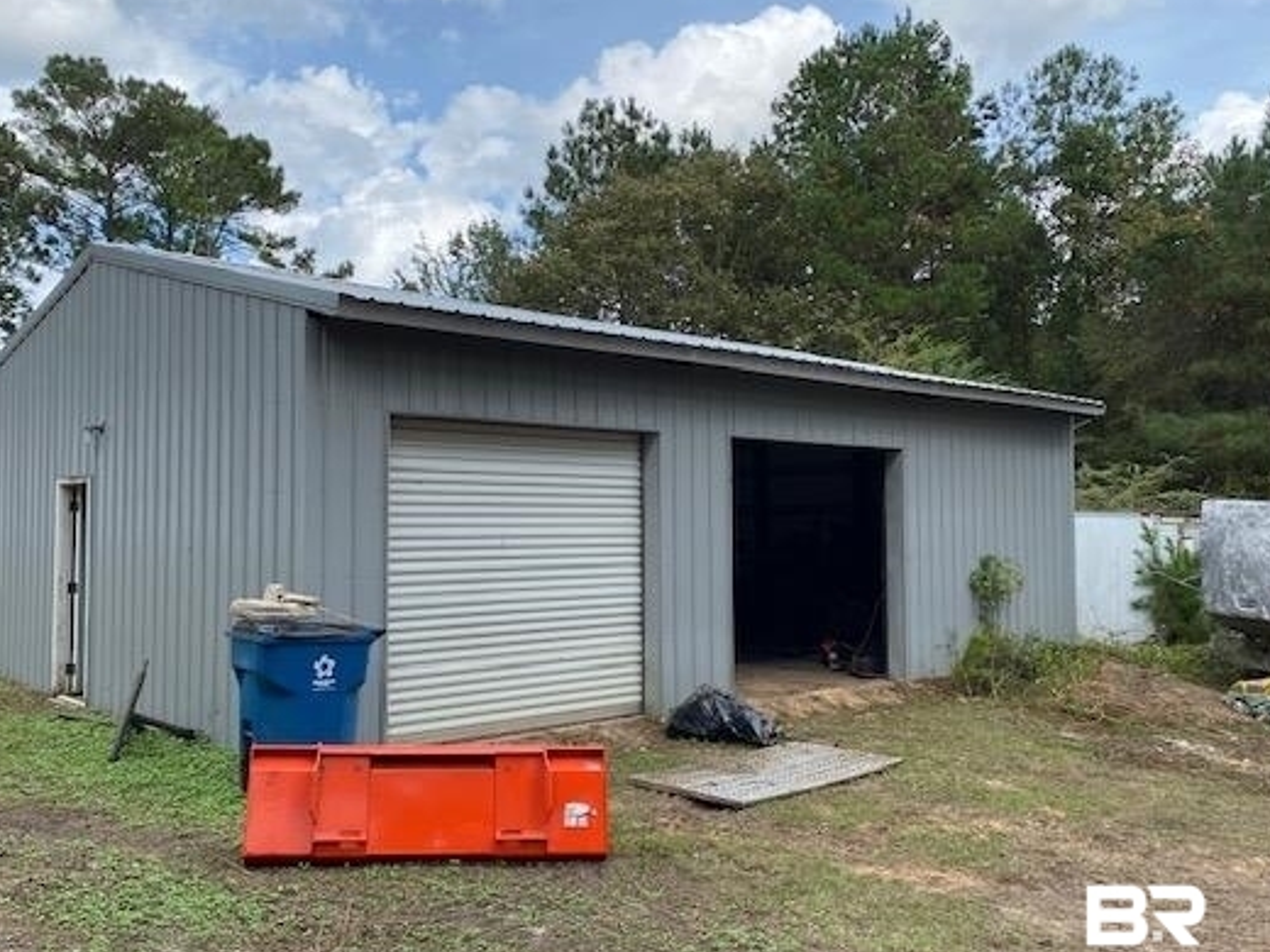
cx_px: 559
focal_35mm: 32
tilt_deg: +1.6
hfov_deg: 56.7
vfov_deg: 44.2
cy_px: 469
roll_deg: -0.5
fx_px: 1174
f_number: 1.8
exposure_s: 1/1218
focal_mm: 4.25
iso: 32
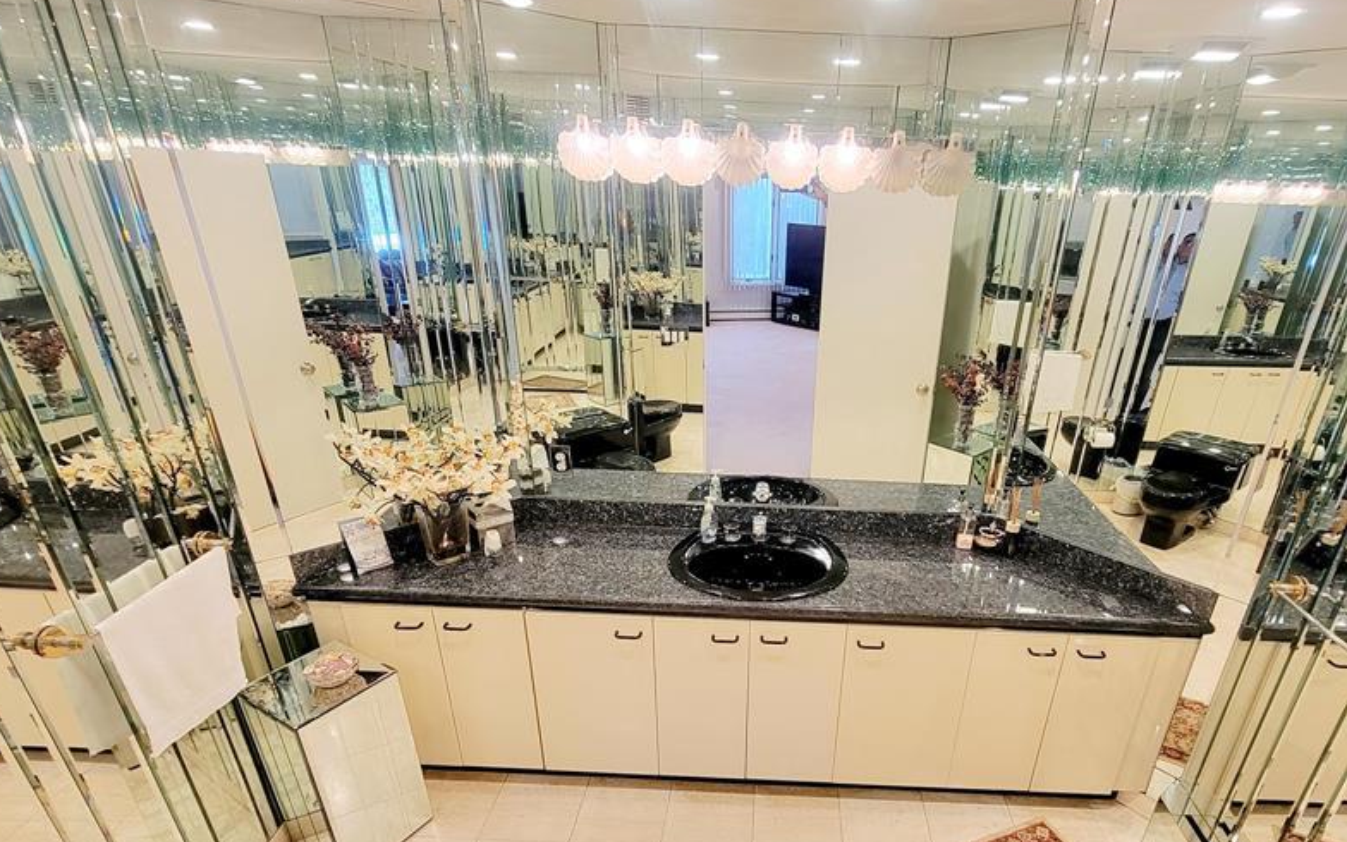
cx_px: 771
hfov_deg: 90.5
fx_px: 661
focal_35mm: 18
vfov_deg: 64.1
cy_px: 524
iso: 160
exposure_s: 1/60.2
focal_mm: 2.2
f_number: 2.2
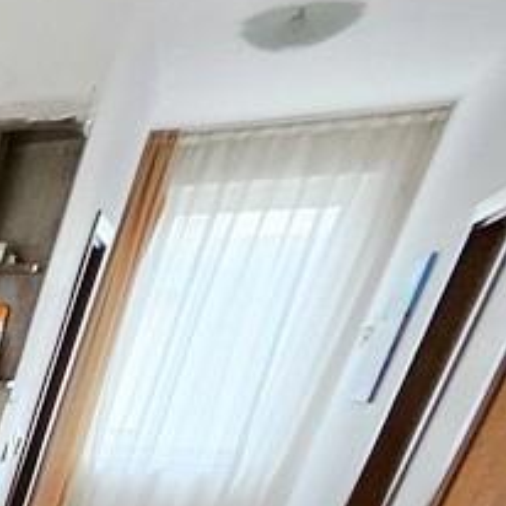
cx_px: -749
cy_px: 828
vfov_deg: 22.4
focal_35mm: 57
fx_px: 943
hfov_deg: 14.6
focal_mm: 1.7
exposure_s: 1/50
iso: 160
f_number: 2.2
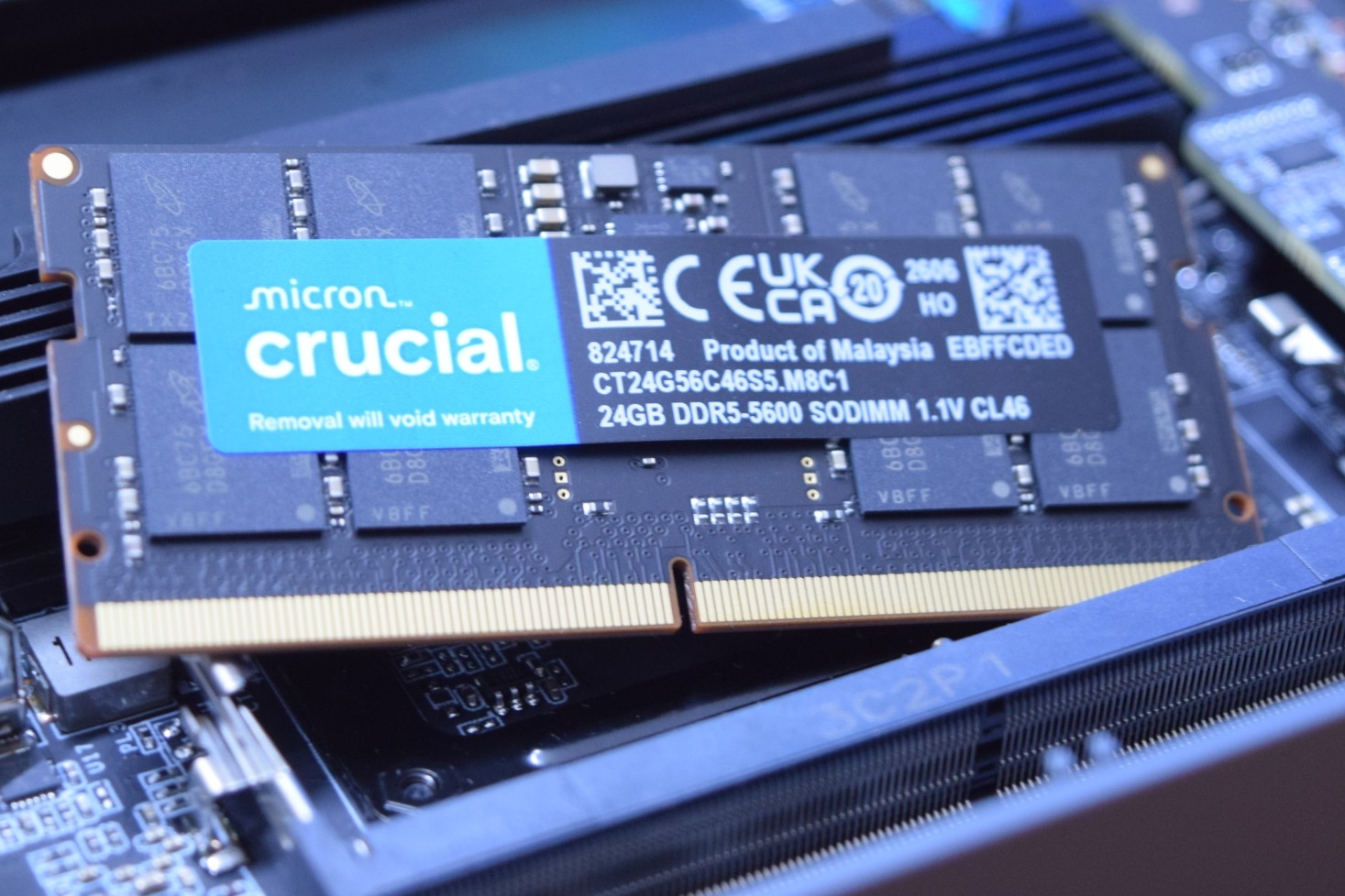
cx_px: 696
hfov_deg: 19.3
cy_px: 344
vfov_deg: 12.9
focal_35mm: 106
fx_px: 3960
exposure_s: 1/13
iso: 1600
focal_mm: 48
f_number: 5.6
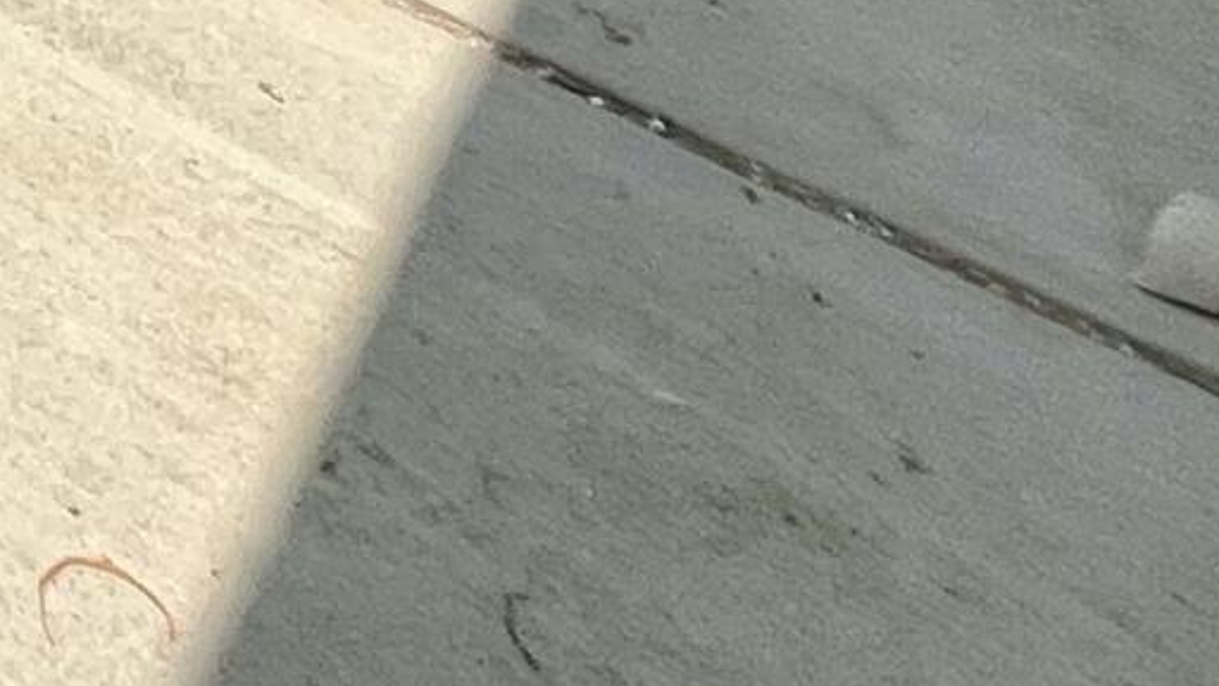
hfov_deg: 16.6
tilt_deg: -7.6
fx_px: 2683
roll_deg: +1.1
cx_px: -1424
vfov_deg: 8.6
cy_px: -1908
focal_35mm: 83
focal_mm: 1.57
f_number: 1.8
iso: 32
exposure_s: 1/2660
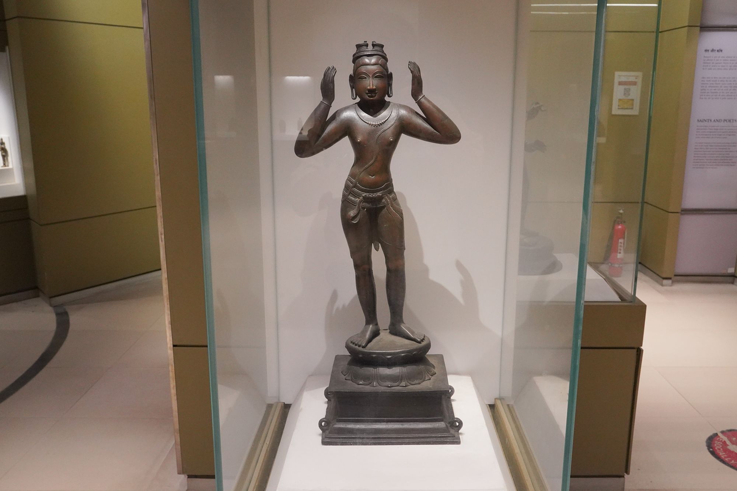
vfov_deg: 53.1
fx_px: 491
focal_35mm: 24
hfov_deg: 73.7
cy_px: 246
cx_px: 368
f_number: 7.1
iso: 3200
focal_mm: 24
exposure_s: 1/80
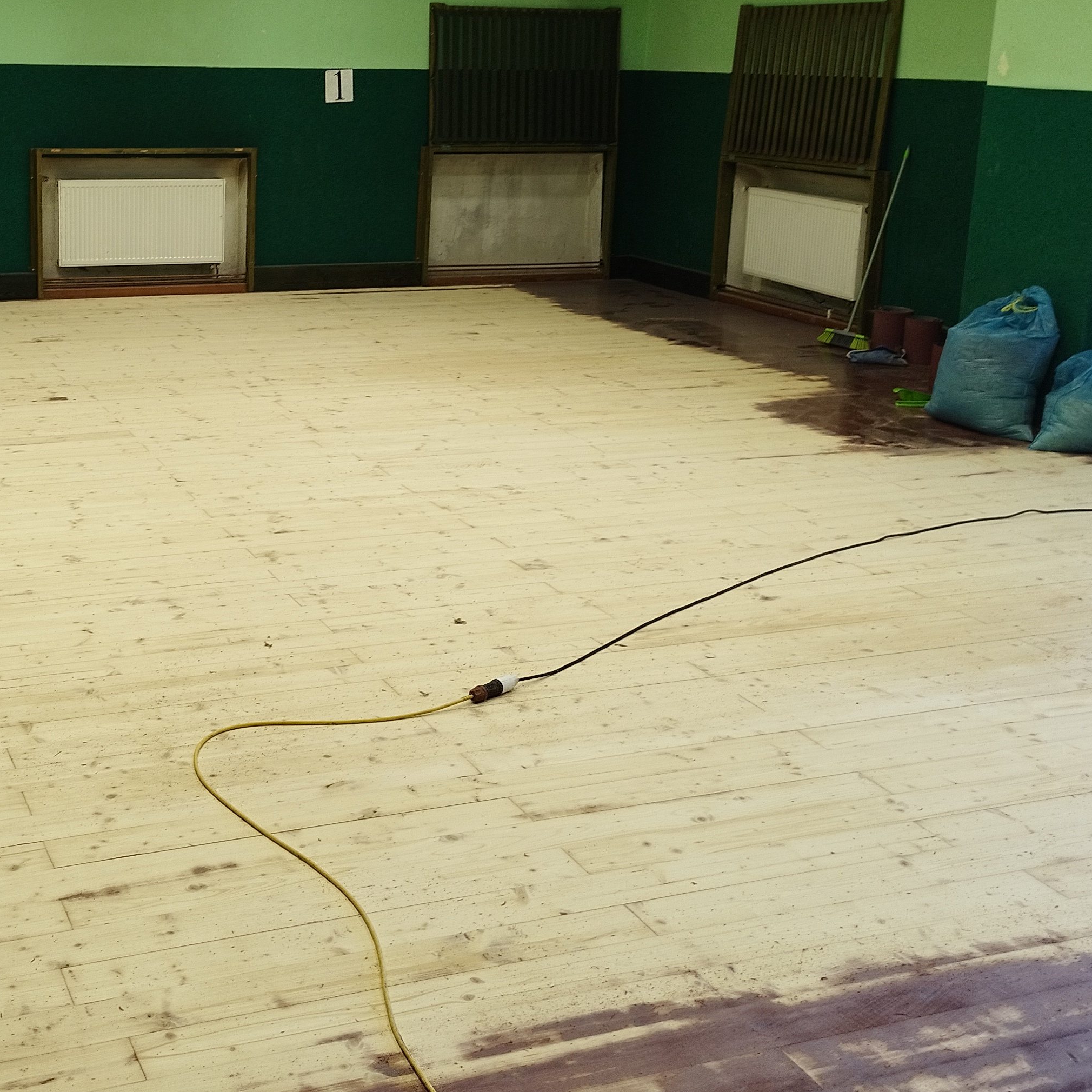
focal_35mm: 42
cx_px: 239
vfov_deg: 39.6
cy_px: 375
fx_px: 1499
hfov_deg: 38.7
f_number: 1.89
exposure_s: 1/50
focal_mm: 5.89
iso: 210
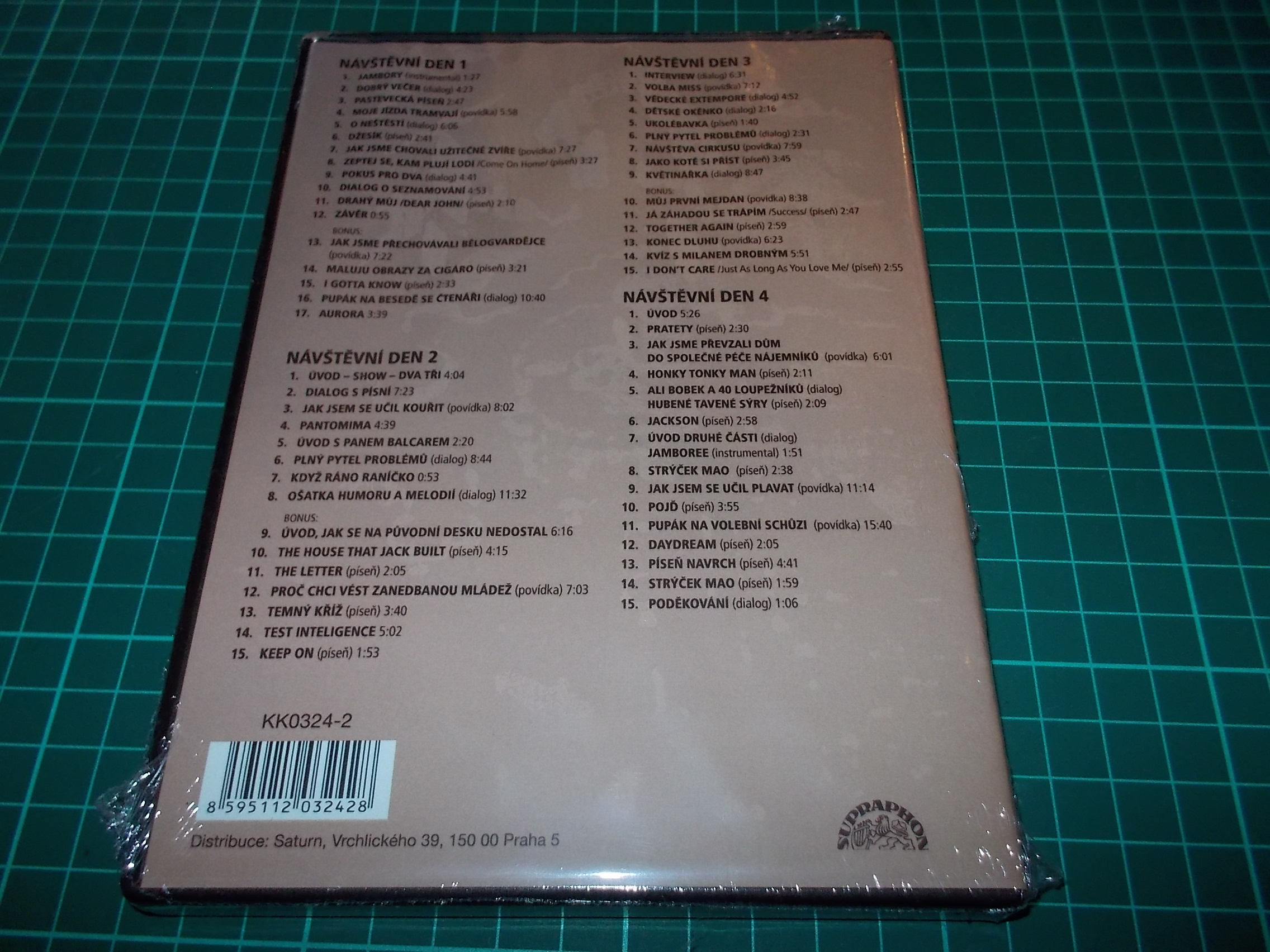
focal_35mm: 29
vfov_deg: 48.2
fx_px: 1064
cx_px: 635
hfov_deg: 61.7
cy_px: 476
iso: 200
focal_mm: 4.1
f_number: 3.3
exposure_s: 1/30
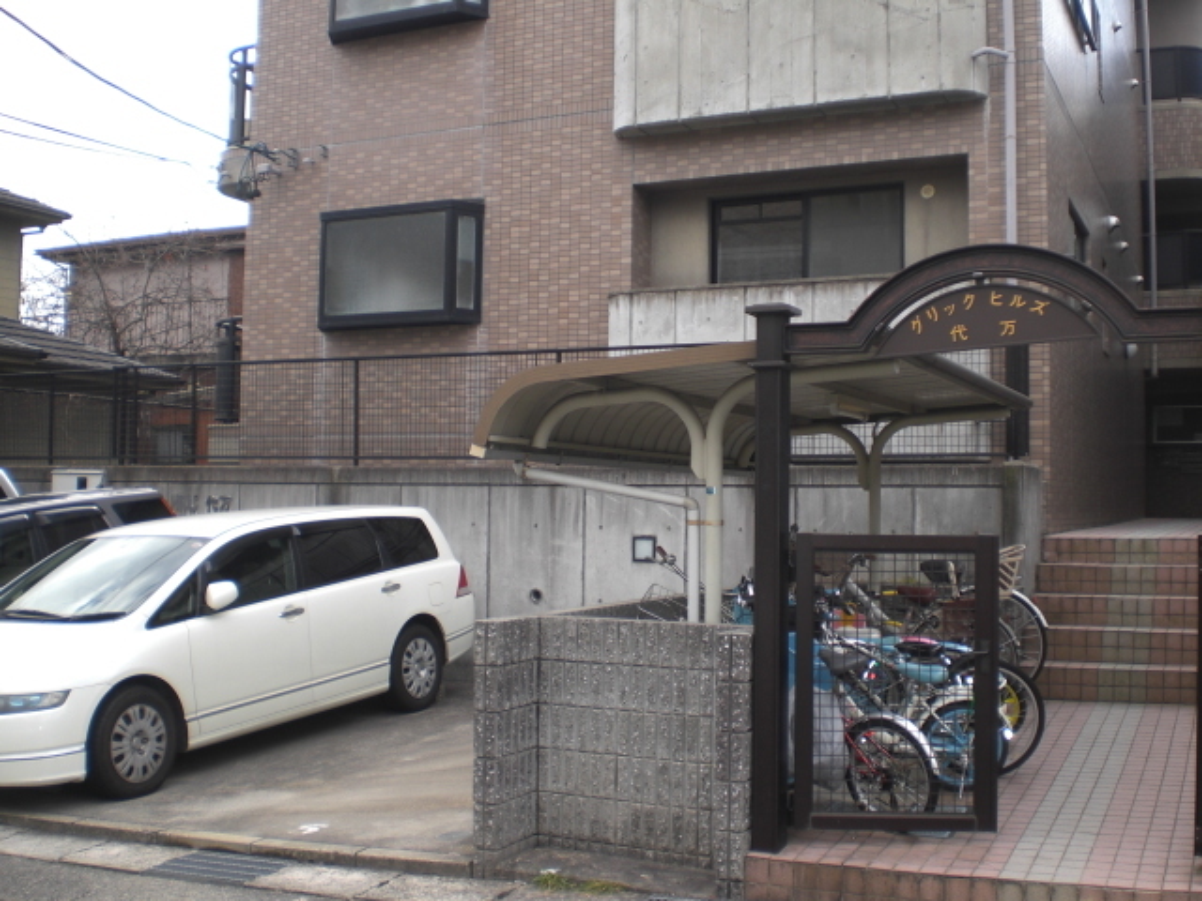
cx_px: 601
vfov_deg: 37.7
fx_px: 1320
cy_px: 450
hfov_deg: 49.0
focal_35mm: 38
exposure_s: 1/125
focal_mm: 6.3
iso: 50
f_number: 3.1
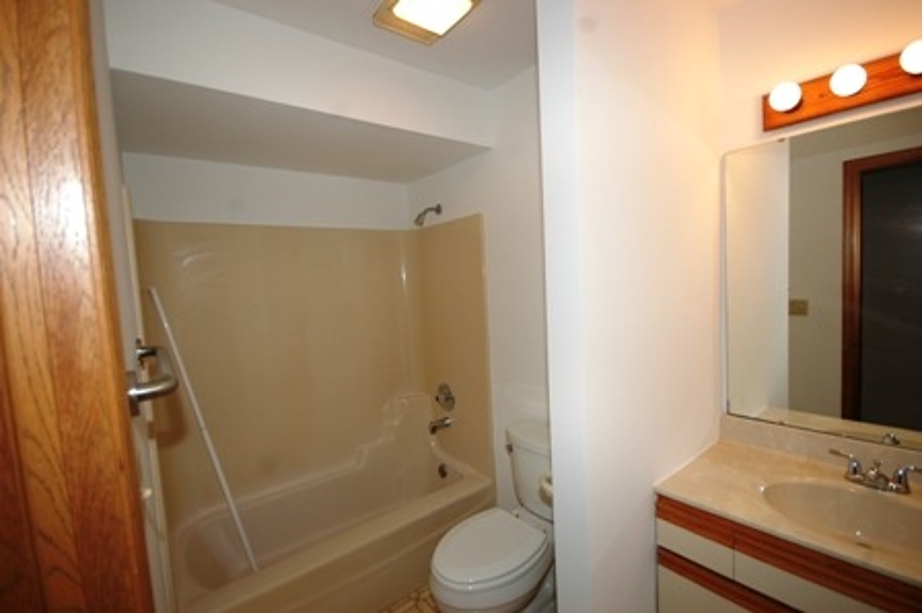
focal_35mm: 15
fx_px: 384
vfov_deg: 77.2
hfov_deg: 100.4
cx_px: 461
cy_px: 306
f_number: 4
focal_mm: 10
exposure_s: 1/60
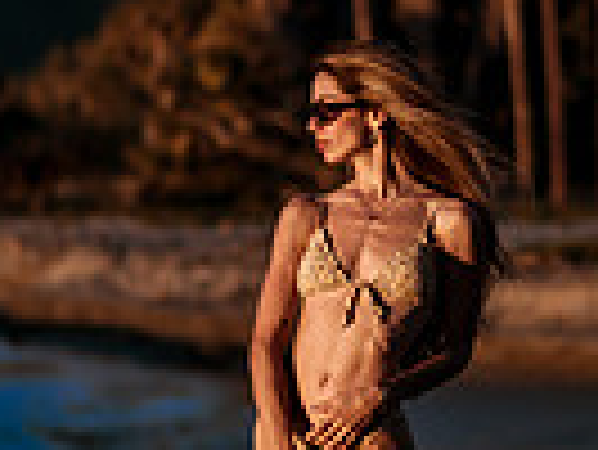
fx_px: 3251
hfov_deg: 10.5
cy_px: 216
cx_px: 445
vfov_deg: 7.9
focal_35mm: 188
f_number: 1.4
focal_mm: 58
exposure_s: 1/5000
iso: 100
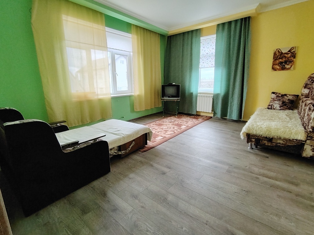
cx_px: 157
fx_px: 154
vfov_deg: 74.7
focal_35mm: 17
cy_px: 118
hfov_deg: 91.0
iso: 175
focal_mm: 1.42
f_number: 2.2
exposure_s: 1/50
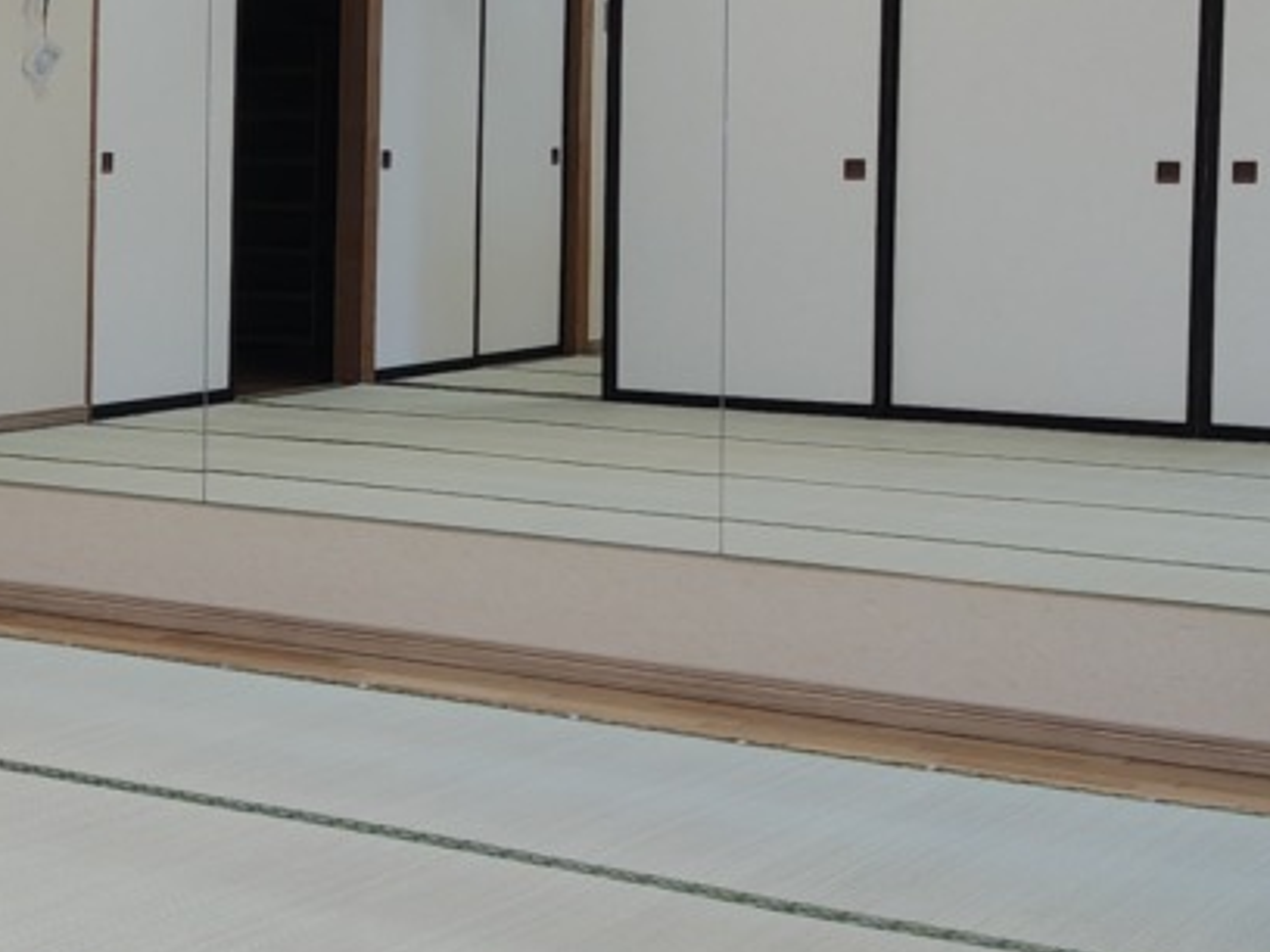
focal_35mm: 82
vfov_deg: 17.7
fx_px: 3008
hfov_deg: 21.9
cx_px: -289
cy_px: 103
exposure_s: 1/100
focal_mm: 5.56
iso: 211
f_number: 1.88
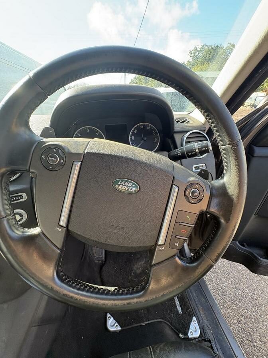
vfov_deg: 102.1
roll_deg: +2.4
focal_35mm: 14
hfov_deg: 85.7
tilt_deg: -26.3
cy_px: 179
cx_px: 134
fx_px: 145
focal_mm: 2.22
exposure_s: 1/99
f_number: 2.2
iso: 100
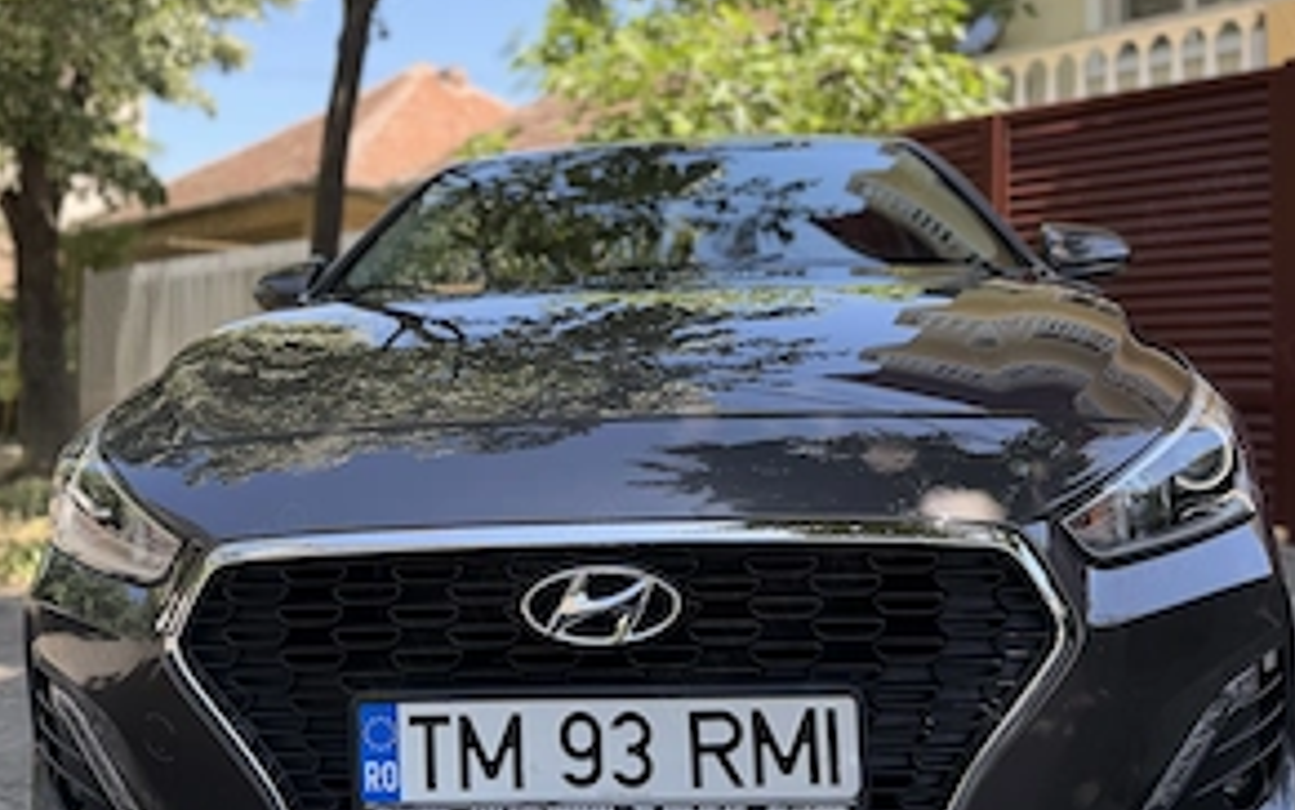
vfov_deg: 36.2
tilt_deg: +2.8
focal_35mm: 35
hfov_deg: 55.3
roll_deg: -0.5
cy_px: 338
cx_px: 636
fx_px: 1235
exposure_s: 1/943
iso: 100
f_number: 1.78
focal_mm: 6.76
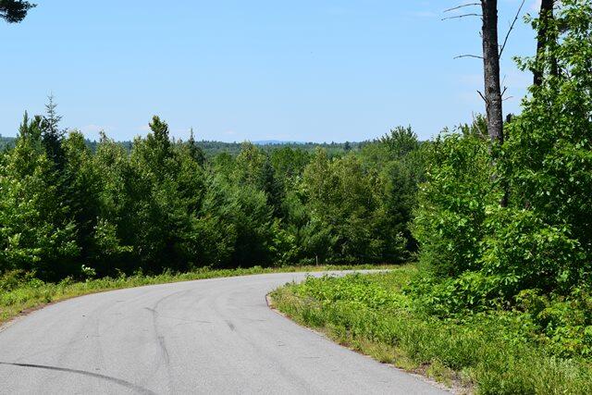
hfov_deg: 24.6
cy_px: 198
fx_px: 1357
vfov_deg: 16.6
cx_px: 296
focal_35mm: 82
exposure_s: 1/500
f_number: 11
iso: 400
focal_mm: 55
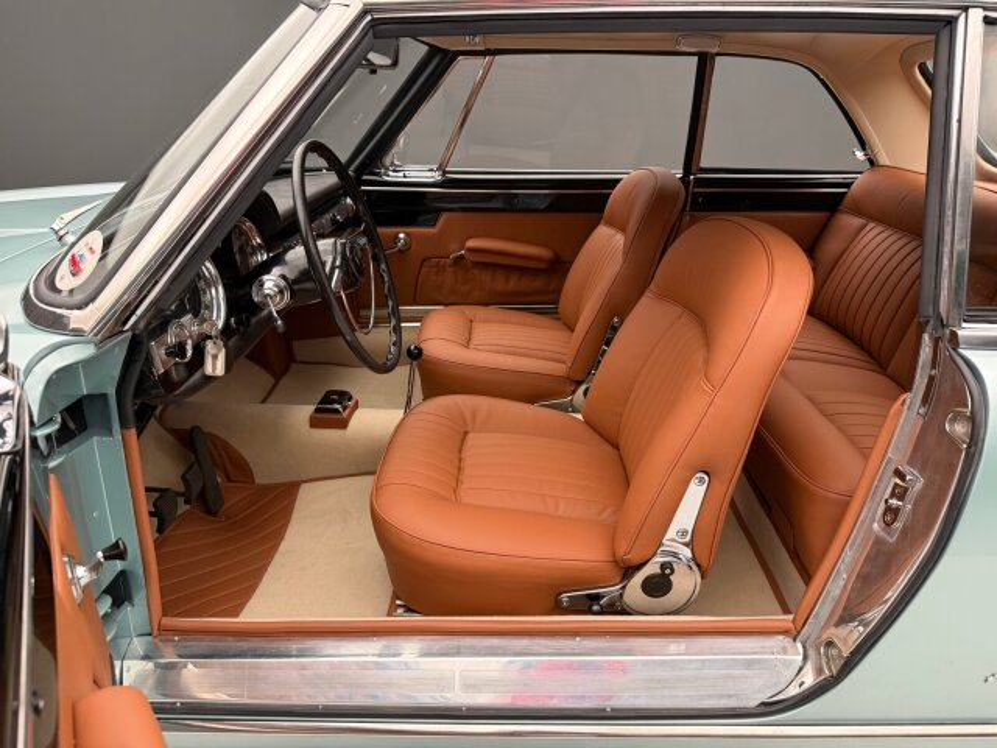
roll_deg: -0.7
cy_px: 374
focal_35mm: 24
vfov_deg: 56.8
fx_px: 691
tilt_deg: -21.3
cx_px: 498
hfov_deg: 71.6
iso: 250
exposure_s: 1/49
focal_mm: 6.76
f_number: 1.78
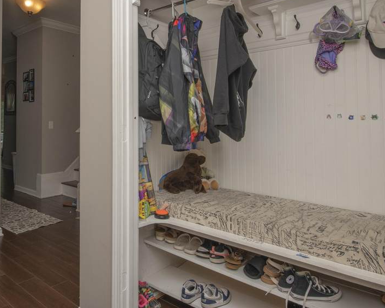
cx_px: 107
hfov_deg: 63.0
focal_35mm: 26
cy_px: 113
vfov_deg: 54.2
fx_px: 296
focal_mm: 10
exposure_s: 1/100
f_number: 10
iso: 320
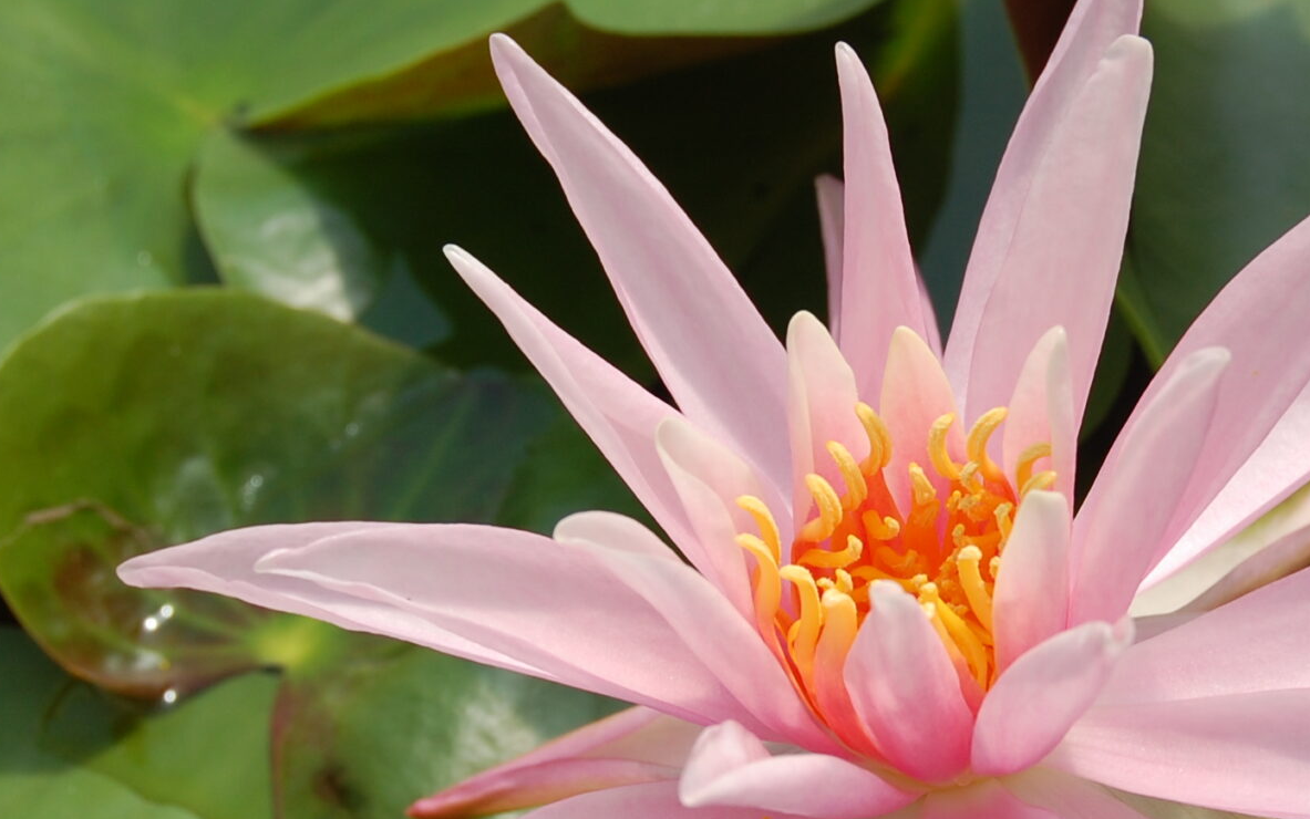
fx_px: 5428
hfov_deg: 13.7
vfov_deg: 8.6
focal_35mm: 152
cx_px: 959
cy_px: 523
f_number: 9
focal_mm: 46
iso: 200
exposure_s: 1/320
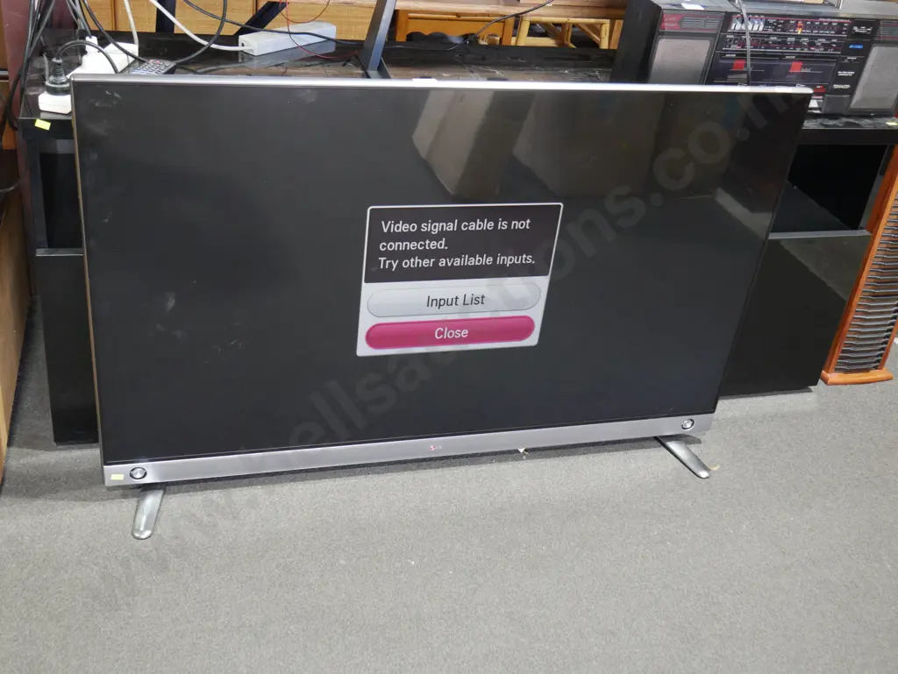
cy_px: 337
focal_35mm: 40
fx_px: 1038
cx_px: 449
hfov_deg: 46.8
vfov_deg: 36.0
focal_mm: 20
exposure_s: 1/60
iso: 1000
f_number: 4.4
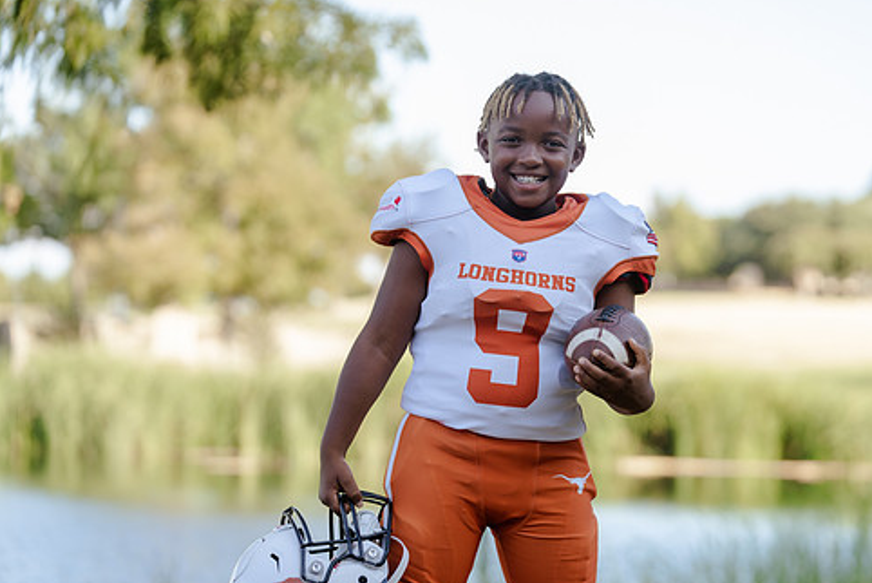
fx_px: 3151
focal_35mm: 130
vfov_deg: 10.6
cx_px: 521
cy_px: 294
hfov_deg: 15.7
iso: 160
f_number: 3.2
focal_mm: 108
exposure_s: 1/320
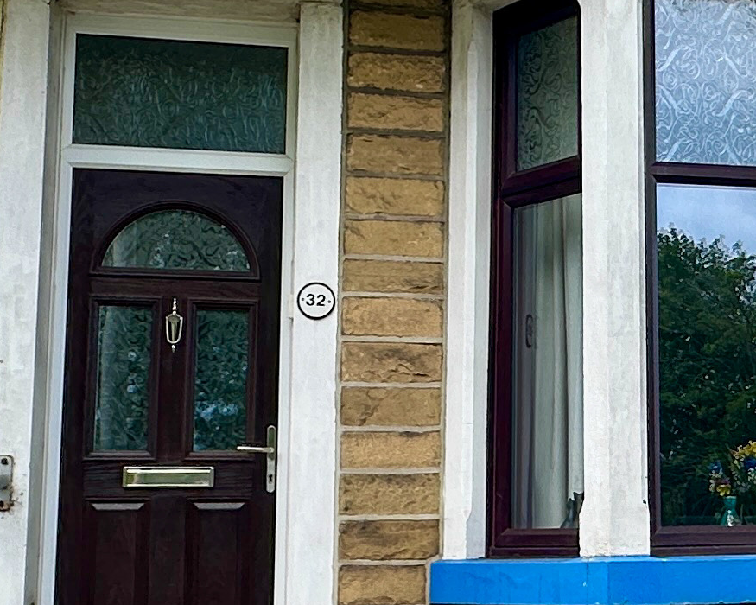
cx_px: 642
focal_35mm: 63
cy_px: 345
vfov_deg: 24.2
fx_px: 1410
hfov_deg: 29.1
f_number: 2.2
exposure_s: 1/287
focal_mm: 2.22
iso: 40
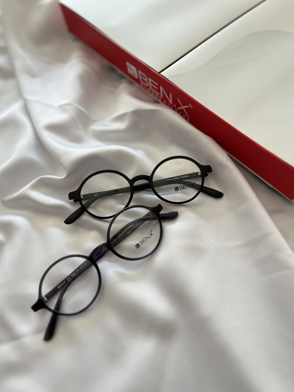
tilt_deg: -61.8
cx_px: 147
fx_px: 294
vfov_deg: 67.3
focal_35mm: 26
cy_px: 196
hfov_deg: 53.1
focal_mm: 5.1
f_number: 1.6
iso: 50
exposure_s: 1/122
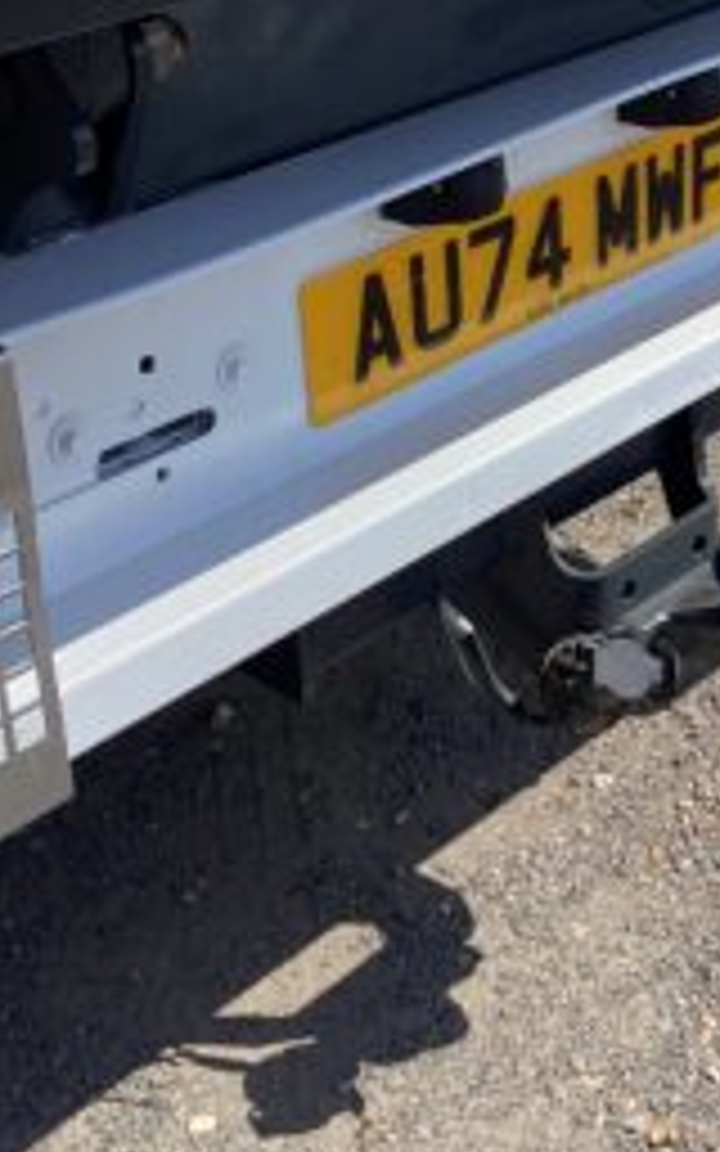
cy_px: 362
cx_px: 567
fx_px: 1884
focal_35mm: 60
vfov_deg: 33.6
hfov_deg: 21.4
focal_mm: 3.3
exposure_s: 1/1508
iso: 25
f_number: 2.4
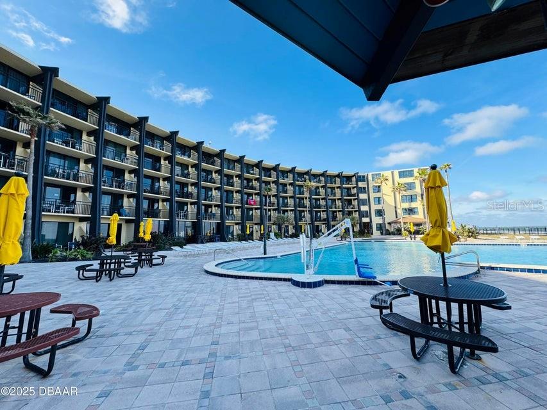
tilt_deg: +8.1
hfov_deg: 102.1
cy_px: 205
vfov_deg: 85.7
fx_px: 221
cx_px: 274
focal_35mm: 14
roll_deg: +0.9
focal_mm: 2.22
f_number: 2.2
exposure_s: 1/812
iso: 50
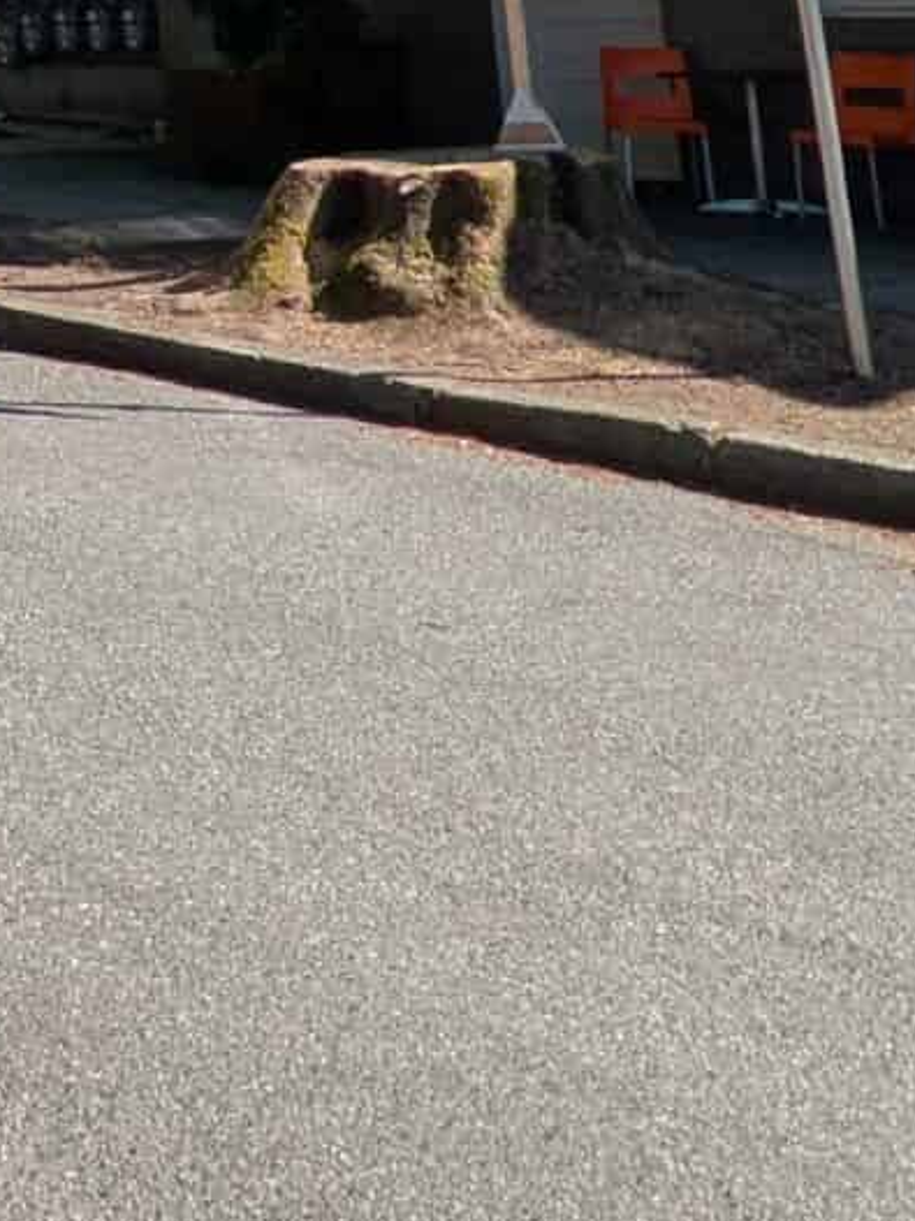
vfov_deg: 23.1
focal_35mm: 68
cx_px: -364
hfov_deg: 19.4
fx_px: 2398
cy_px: -614
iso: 46
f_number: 2.2
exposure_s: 1/1300
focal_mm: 1.83
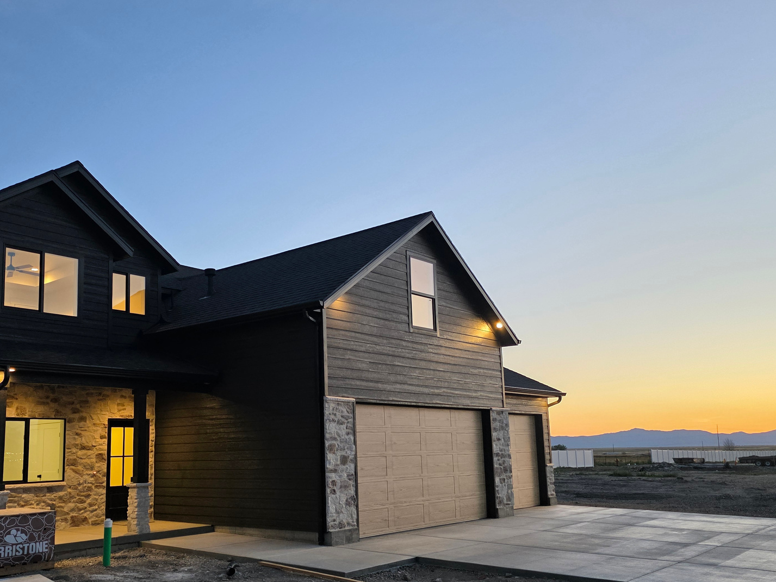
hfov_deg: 55.1
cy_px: 354
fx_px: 740
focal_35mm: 33
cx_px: 324
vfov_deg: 42.7
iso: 160
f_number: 1.7
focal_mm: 6.3
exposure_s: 1/120
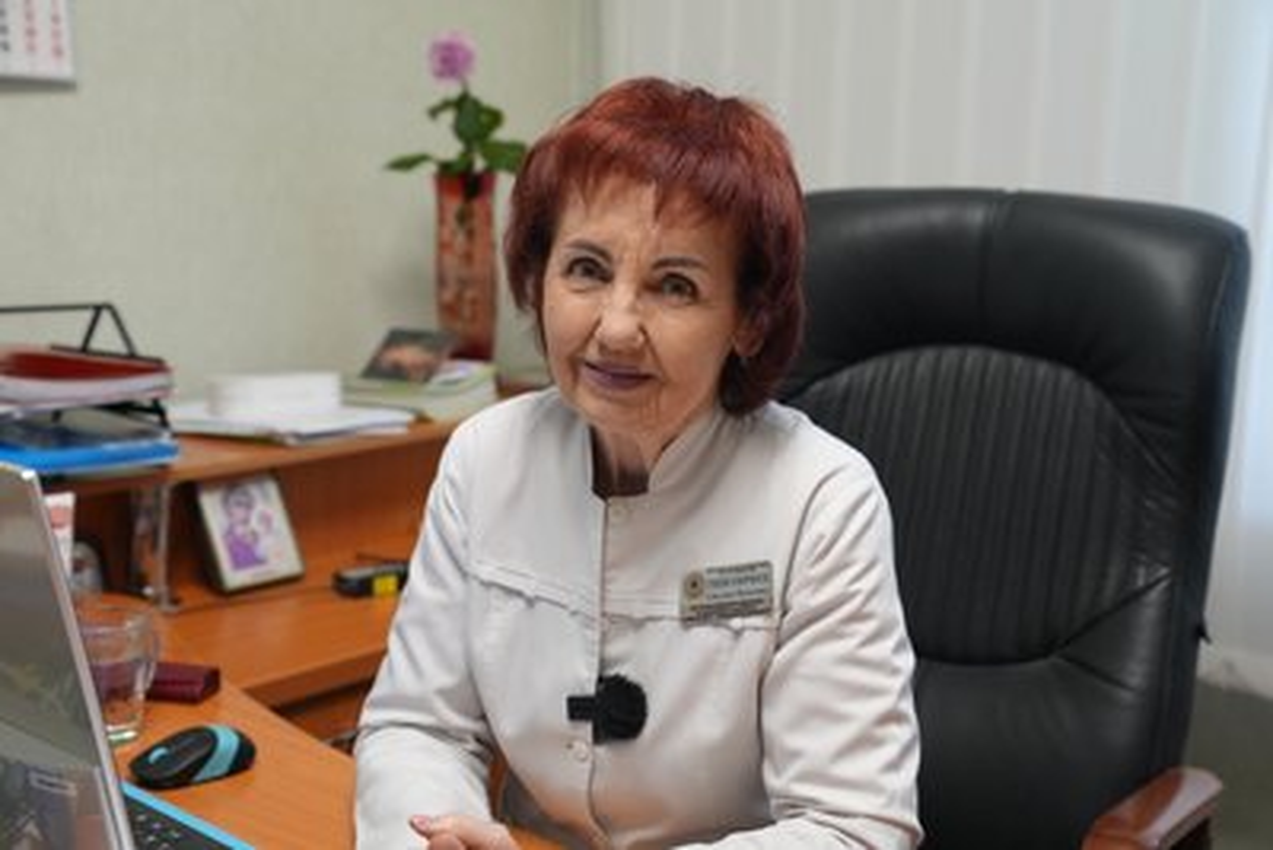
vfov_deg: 27.0
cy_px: 425
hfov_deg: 39.6
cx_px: 636
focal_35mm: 50
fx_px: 1769
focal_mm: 50
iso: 1250
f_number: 4
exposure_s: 1/160
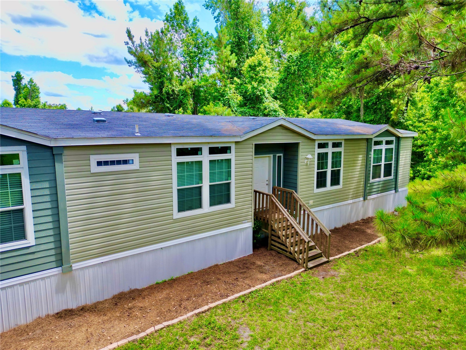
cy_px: 175
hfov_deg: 71.6
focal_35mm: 24
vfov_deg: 56.8
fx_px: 323
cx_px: 233
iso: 110
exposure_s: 1/1000
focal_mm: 6.72
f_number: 1.7
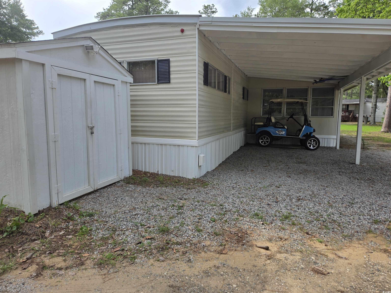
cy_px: 146
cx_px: 196
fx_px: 260
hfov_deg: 73.9
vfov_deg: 58.9
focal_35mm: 23
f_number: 1.8
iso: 25
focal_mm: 5.4
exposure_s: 1/942
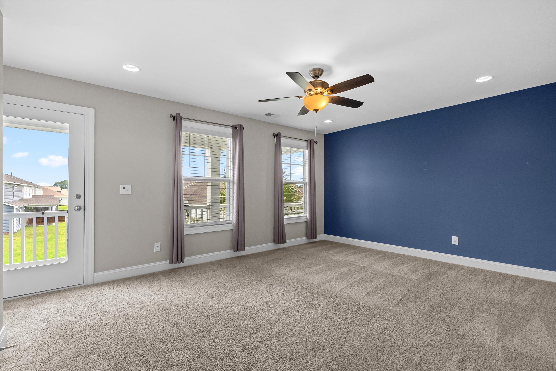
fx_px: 247
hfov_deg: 96.7
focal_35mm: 16
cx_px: 278
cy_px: 186
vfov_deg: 73.7
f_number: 8
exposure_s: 1/15
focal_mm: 16
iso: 640
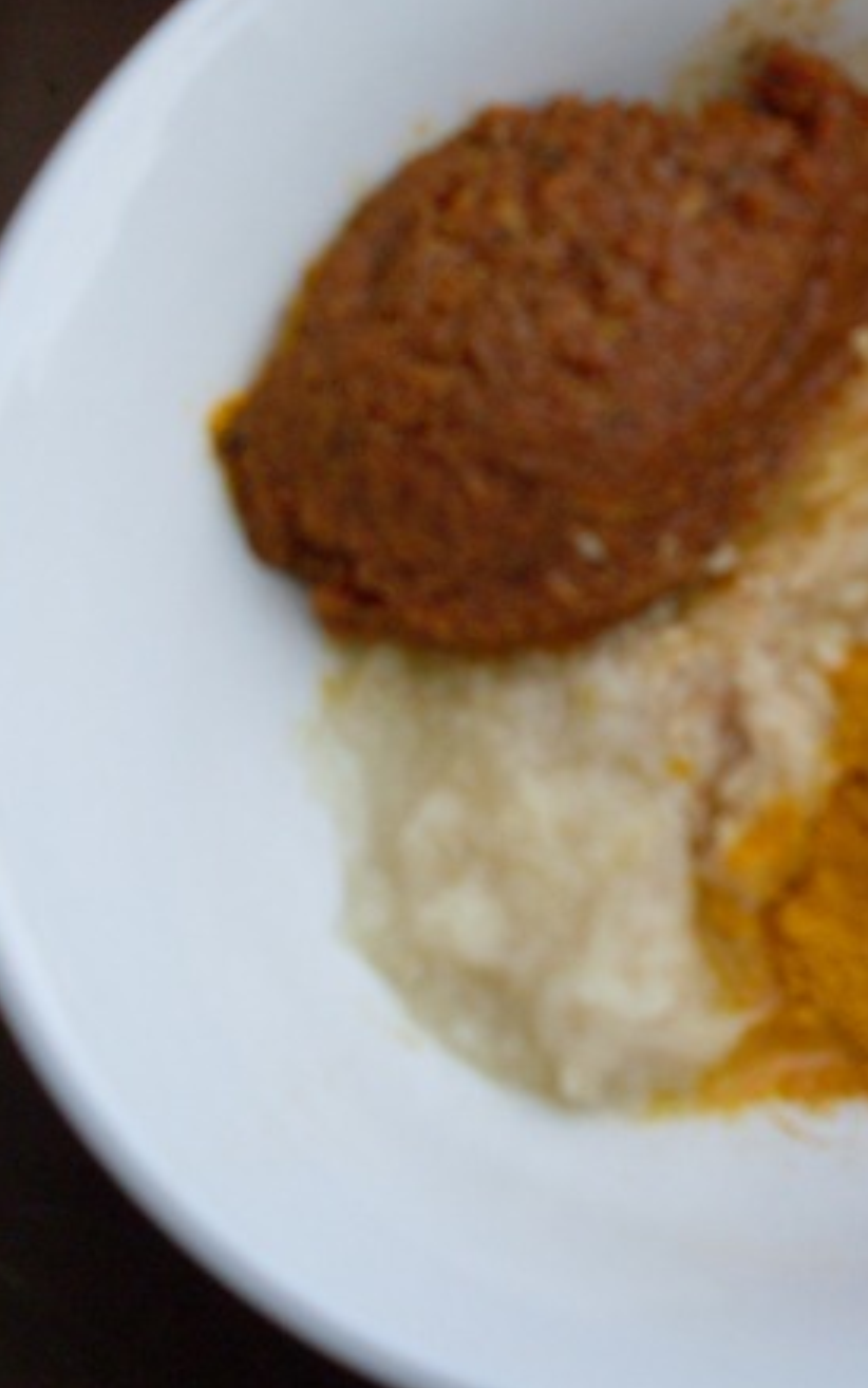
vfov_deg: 31.0
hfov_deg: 18.9
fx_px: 2496
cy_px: 575
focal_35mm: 66
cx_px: 954
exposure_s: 1/180
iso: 80
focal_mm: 6.3
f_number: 2.8
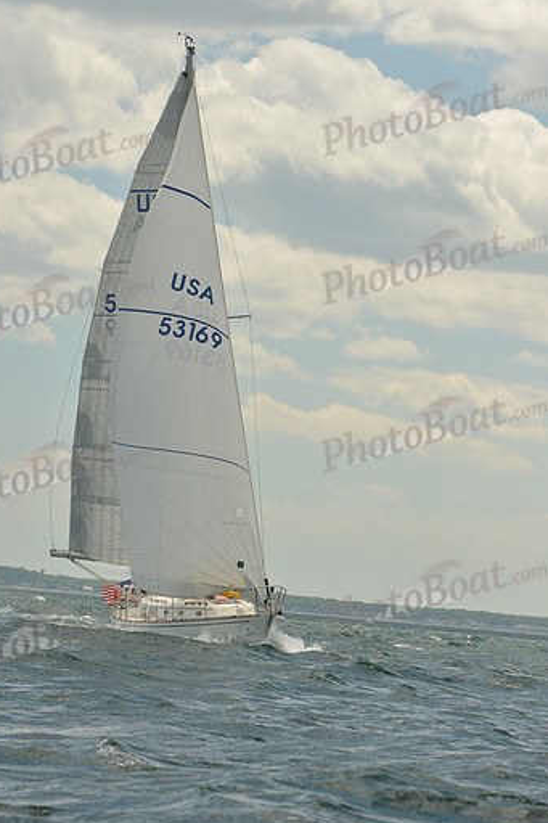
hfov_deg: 9.0
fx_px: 3496
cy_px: 370
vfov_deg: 13.4
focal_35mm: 153
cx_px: 239
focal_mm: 135
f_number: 5.6
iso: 400
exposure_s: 1/800
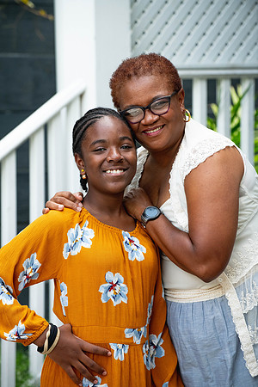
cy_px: 194
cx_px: 129
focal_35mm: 160
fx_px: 1720
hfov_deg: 8.6
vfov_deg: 12.8
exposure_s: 1/1000
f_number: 5.6
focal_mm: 160
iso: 1250
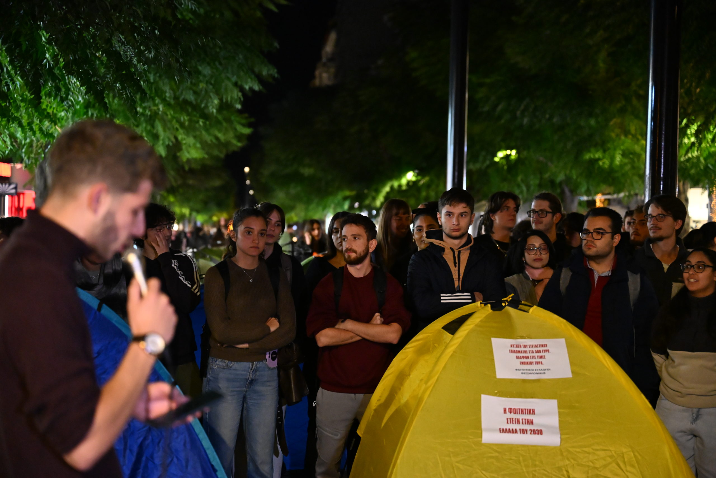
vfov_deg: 19.5
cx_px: 358
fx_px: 1392
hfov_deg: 28.8
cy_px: 239
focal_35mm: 70
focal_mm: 70
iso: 8000
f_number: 2.8
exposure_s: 1/250
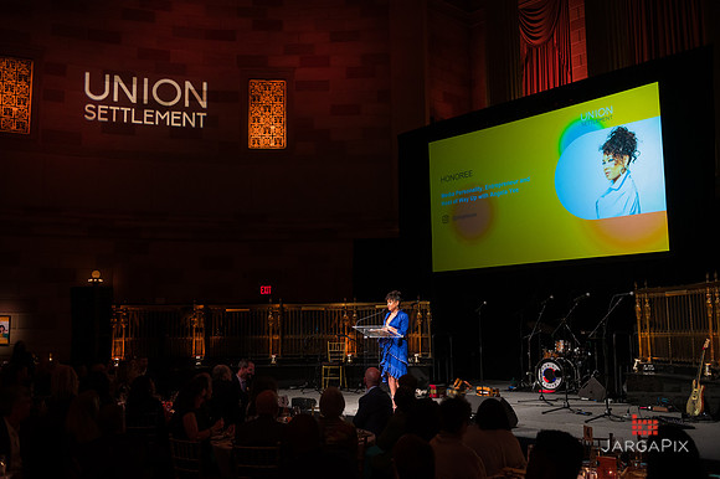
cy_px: 240
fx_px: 680
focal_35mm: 34
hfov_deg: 55.8
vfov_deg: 38.8
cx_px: 360
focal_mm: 34
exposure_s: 1/250
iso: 3200
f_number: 4
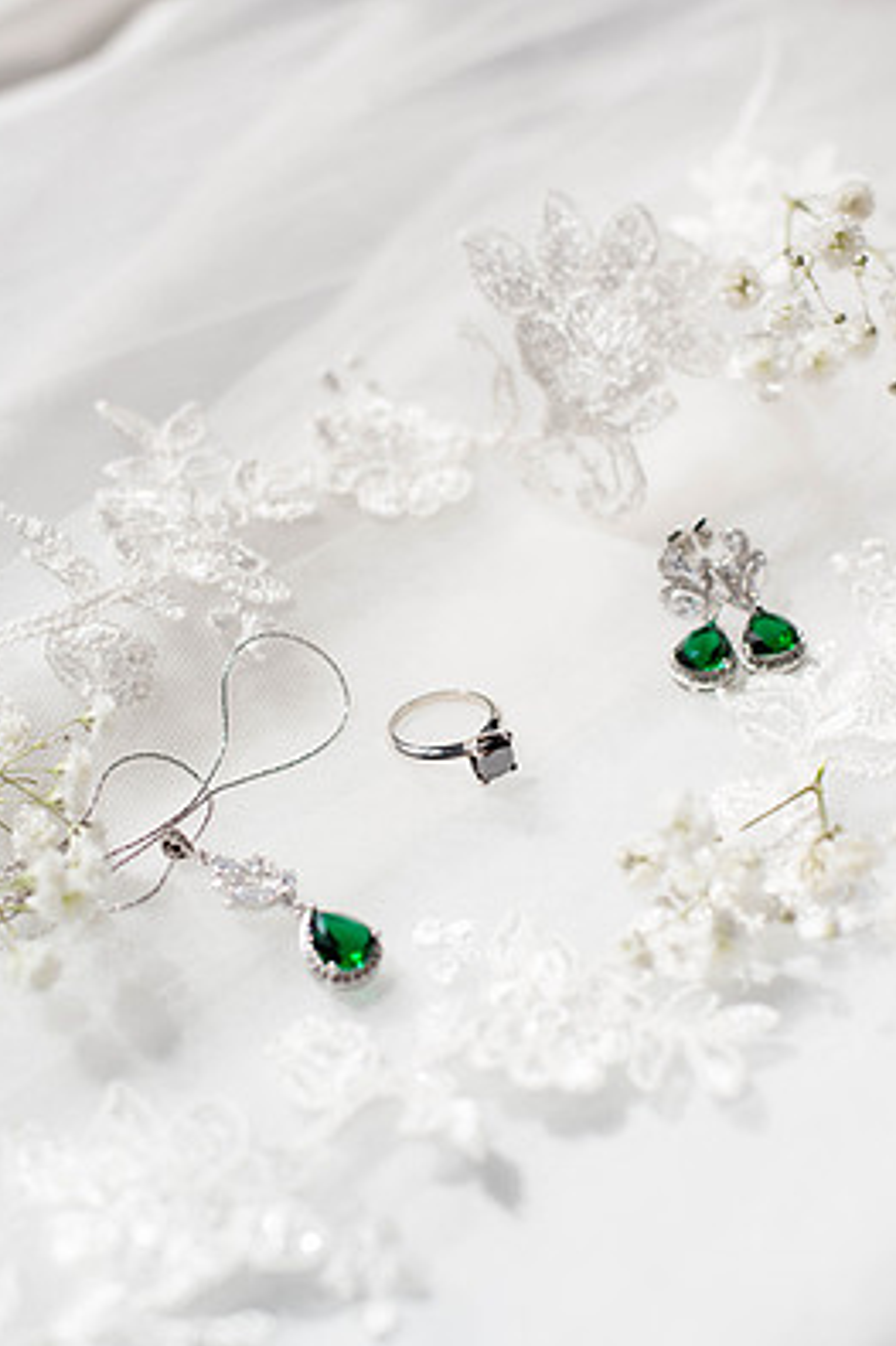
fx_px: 2130
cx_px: 433
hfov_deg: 23.8
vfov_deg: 35.1
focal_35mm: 57
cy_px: 709
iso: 100
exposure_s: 1/1000
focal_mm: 50
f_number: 4
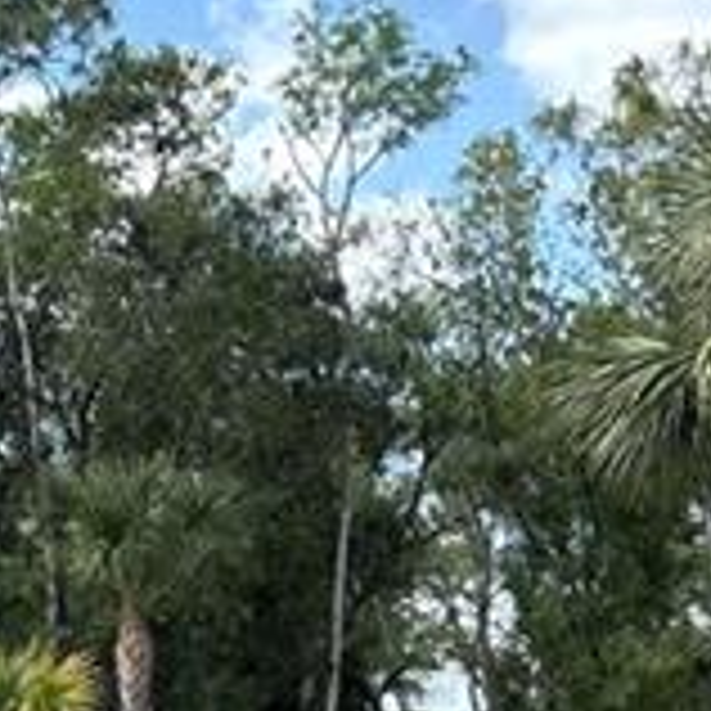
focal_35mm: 112
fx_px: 2603
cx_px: 68
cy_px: 1197
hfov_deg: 15.4
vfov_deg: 14.1
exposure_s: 1/1484
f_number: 1.6
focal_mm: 5.96
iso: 64
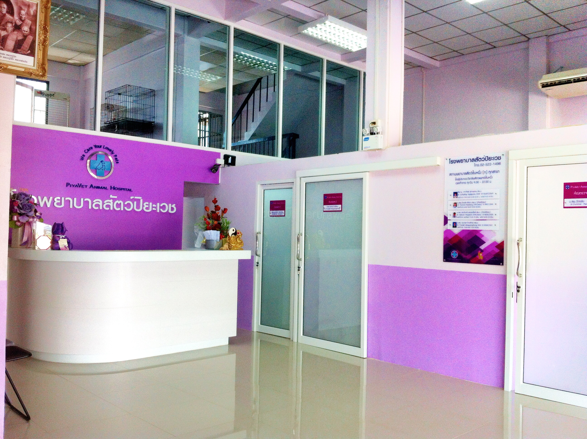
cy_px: 220
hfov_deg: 52.7
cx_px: 294
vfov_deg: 40.6
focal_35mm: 35
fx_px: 593
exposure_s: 1/60
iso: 100
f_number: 2.8
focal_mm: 3.85
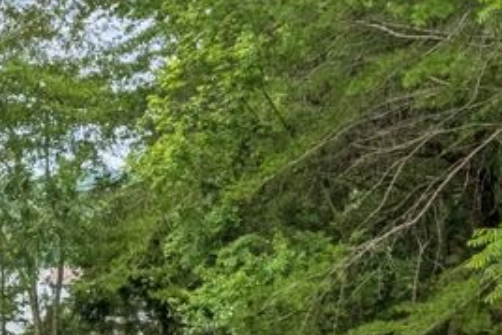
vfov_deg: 16.0
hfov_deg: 20.3
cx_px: -279
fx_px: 1172
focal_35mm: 84
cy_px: 322
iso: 100
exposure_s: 1/4000
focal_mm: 8.38
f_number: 2.8
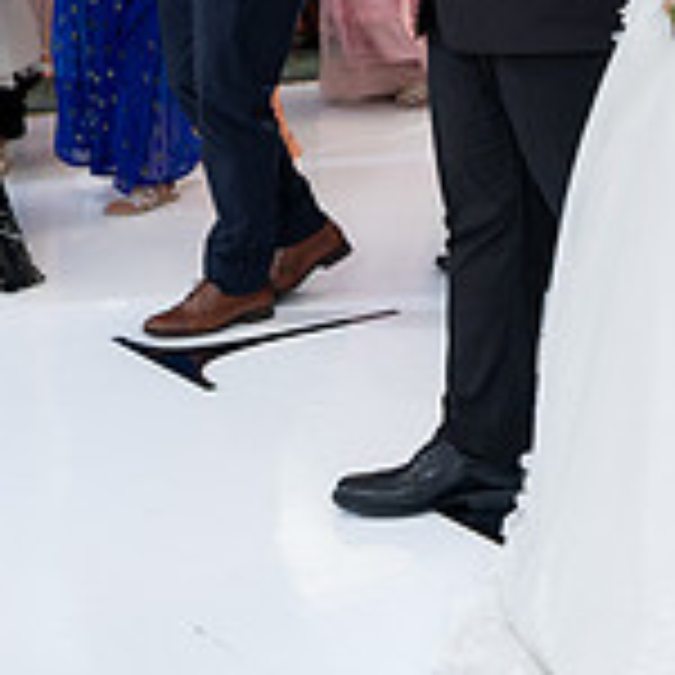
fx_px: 2030
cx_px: 693
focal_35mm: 92
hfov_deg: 18.3
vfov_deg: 18.2
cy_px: -61
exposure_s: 1/160
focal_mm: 28
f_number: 2.8
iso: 800
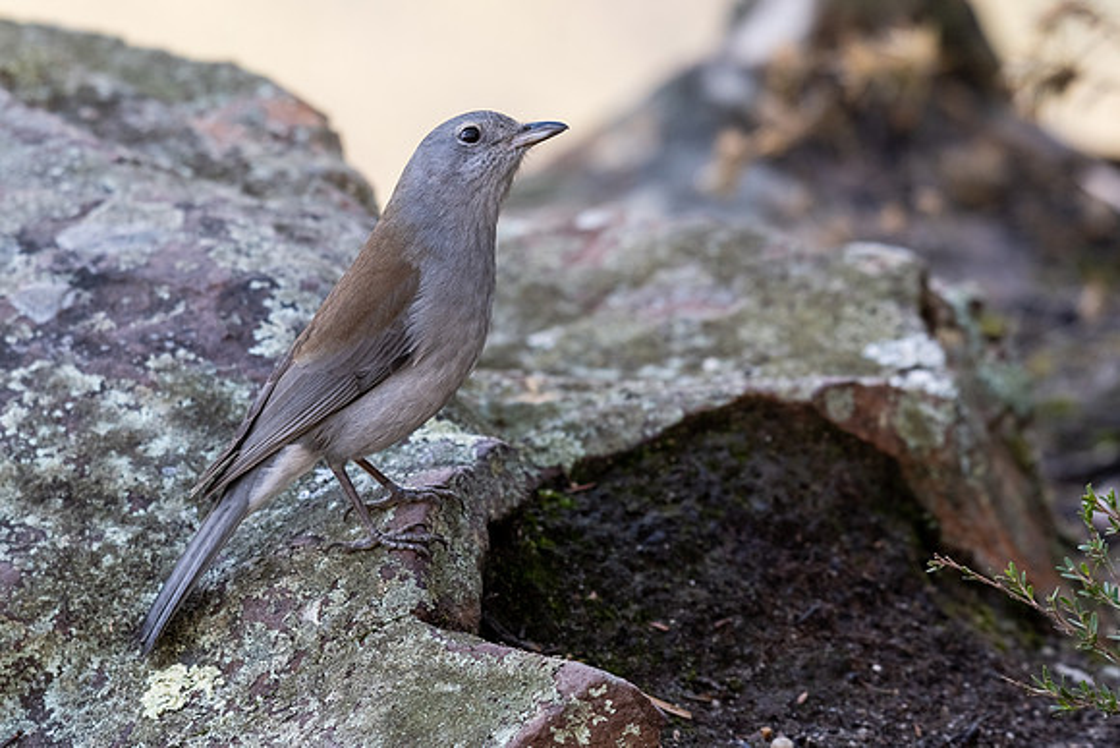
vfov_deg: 3.6
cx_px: 423
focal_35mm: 380
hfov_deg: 5.4
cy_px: 257
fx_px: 11820
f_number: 5.6
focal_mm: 270
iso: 450
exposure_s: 1/250
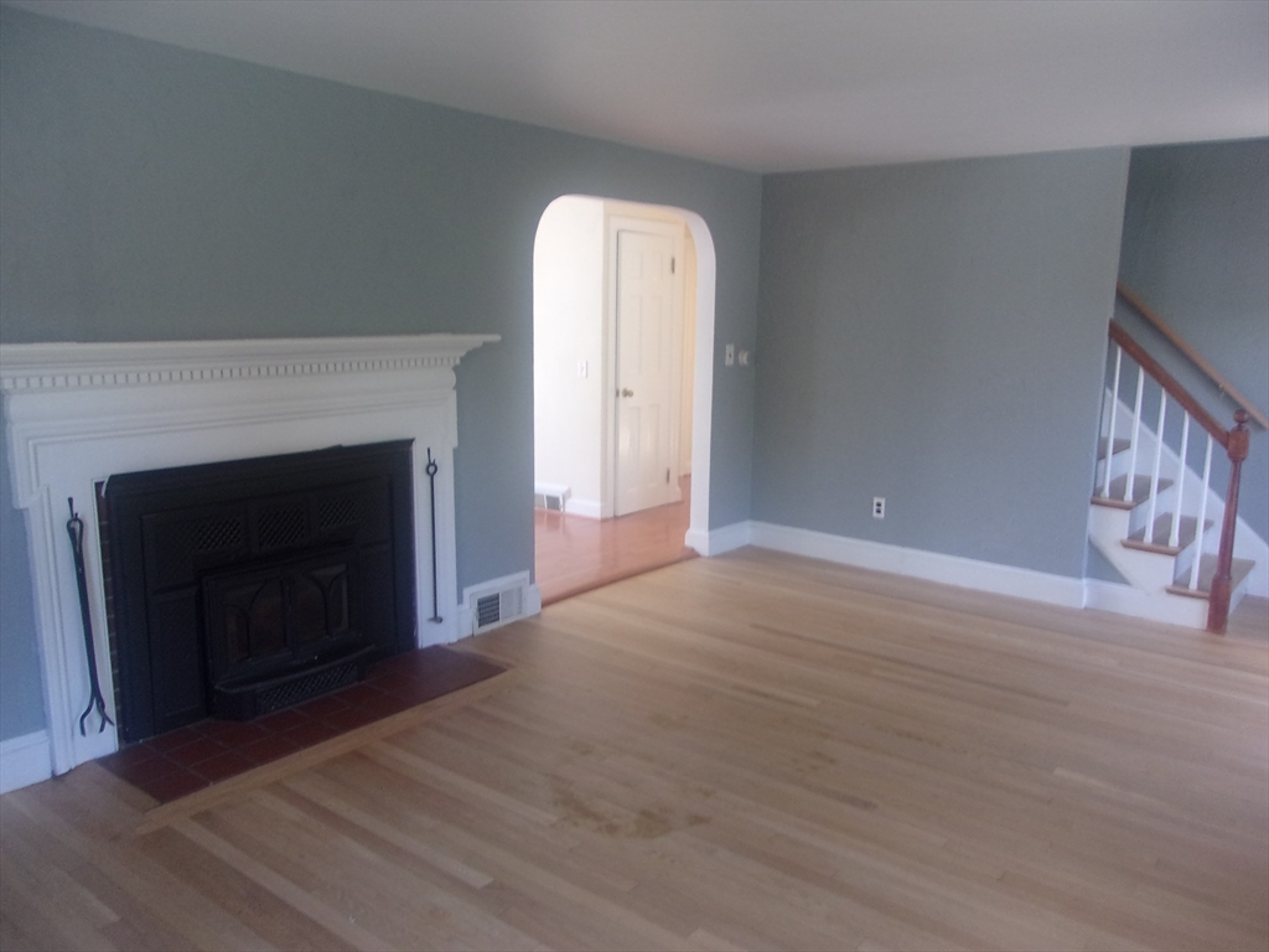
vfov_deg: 51.4
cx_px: 634
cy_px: 476
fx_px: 990
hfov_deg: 65.3
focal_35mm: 27
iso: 138
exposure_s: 1/34
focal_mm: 4.9
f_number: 3
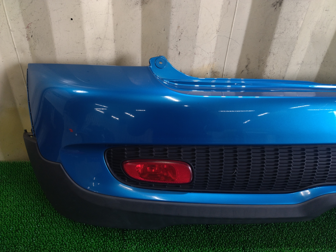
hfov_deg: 65.3
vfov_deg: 51.4
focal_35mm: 27
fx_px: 262
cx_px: 168
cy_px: 126
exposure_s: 1/101
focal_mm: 4.74
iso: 99
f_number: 1.79
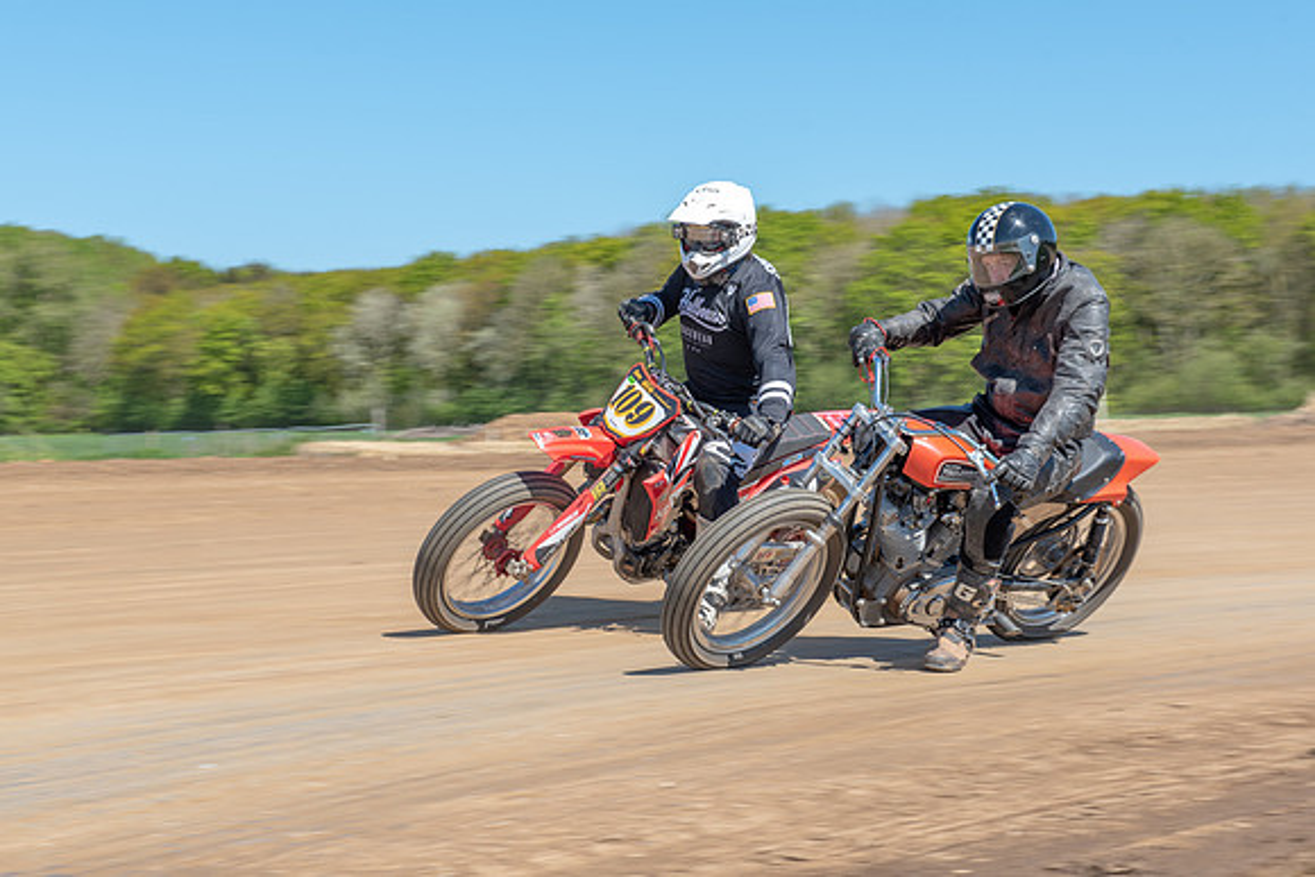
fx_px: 2690
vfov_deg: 18.5
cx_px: 660
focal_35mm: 74
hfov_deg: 27.5
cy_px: 461
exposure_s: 1/160
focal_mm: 70
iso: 100
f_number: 8
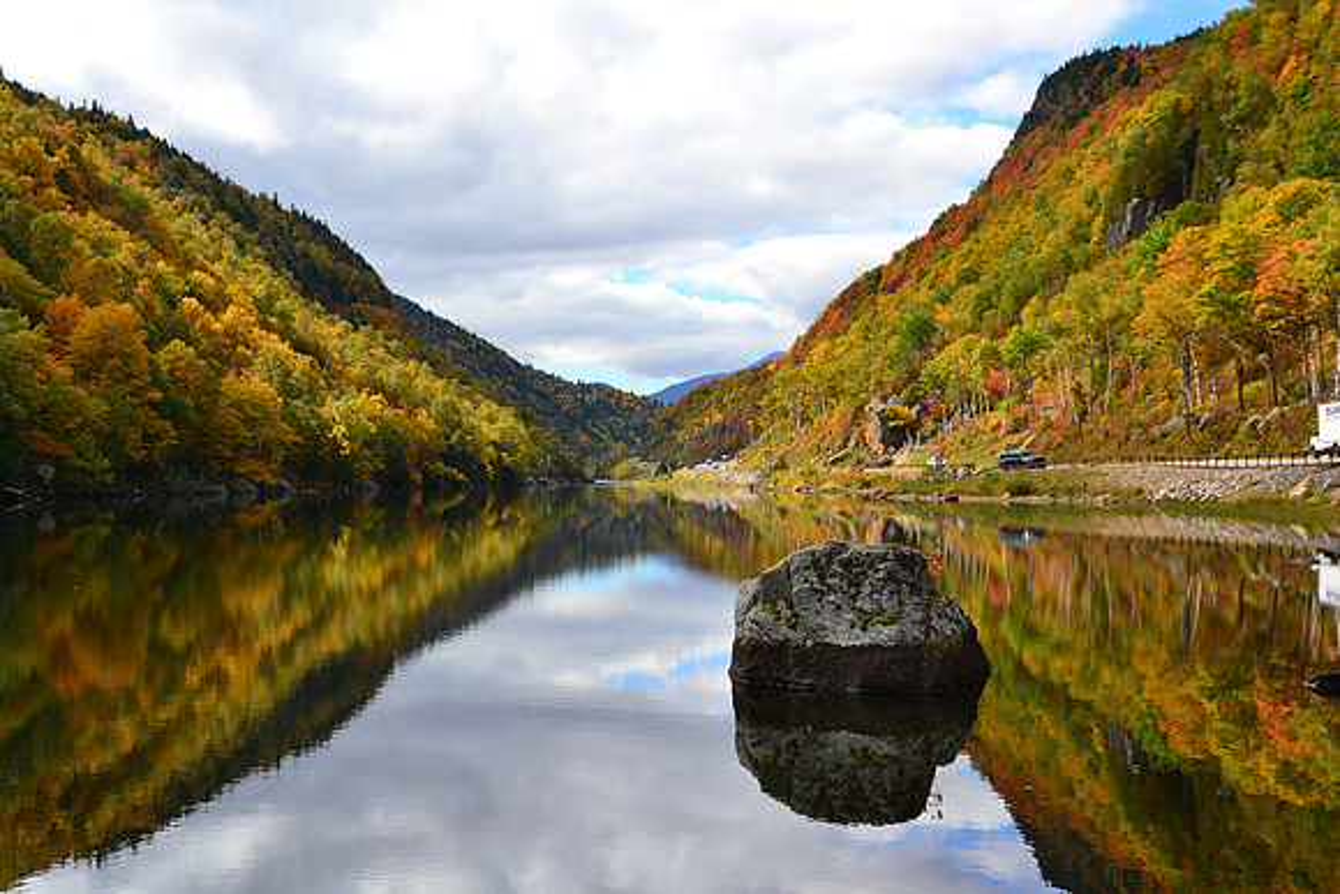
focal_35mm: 52
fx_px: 1955
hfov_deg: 37.8
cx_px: 670
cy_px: 447
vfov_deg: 25.8
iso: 200
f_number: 11
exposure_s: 1/250
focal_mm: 35
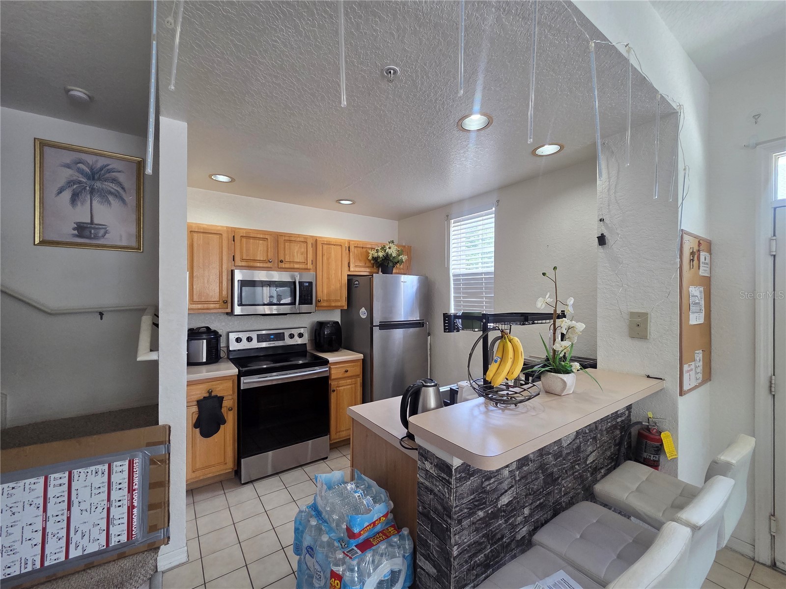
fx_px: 295
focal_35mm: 13
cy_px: 294
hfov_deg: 106.2
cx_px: 393
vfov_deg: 89.9
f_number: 2.2
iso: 200
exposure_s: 1/120
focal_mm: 2.2
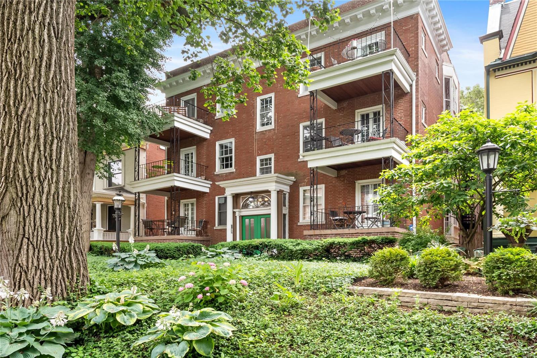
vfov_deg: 57.2
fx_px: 328
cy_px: 179
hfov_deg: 78.6
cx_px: 268
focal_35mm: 22
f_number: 8
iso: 400
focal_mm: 11
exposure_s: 1/80
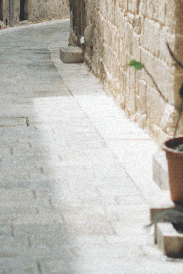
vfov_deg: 10.8
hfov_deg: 7.3
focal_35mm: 187
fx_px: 1424
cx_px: -11
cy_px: -46
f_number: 1.8
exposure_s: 1/4000
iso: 200
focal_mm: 35
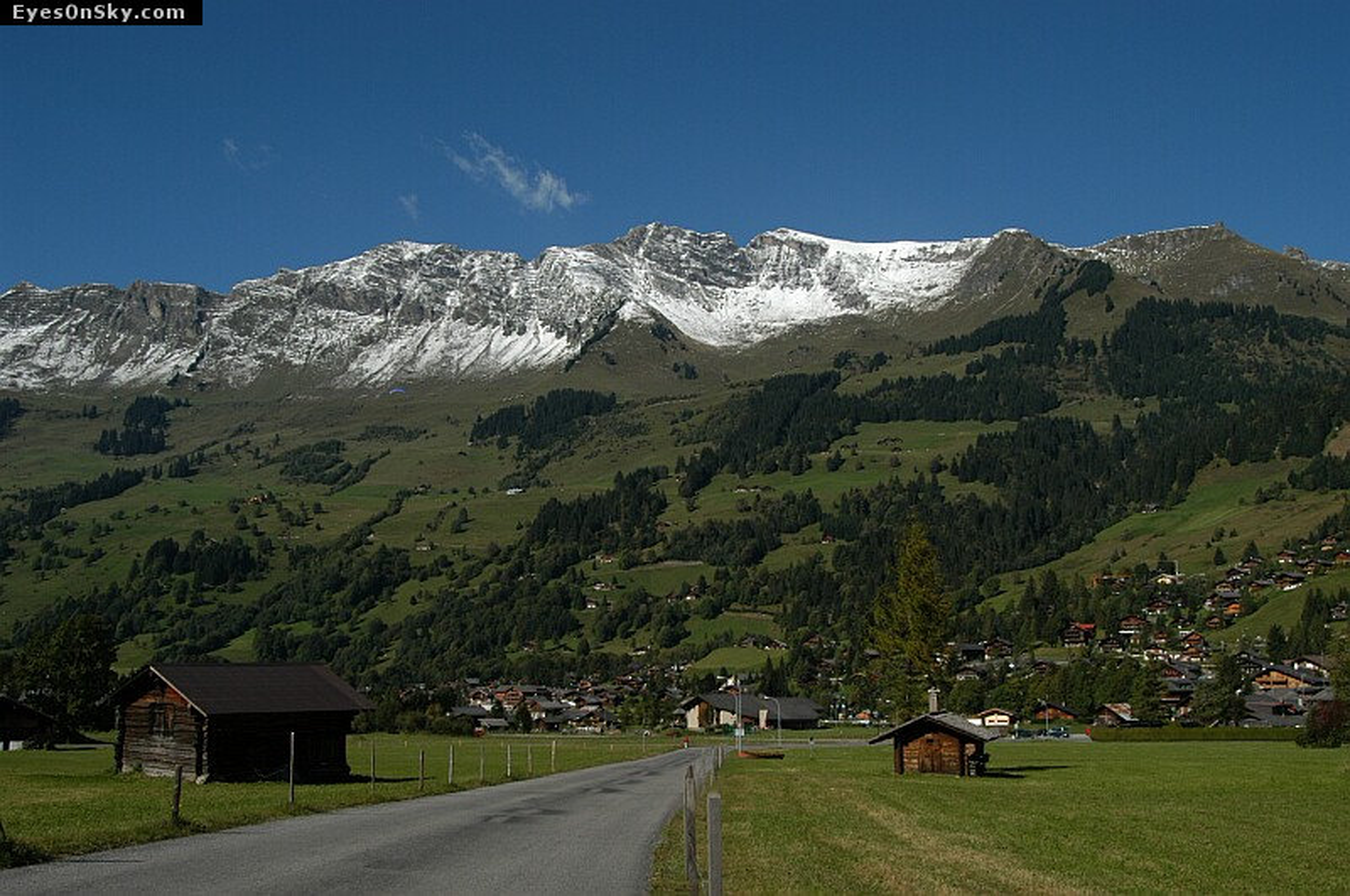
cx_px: 675
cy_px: 448
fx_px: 1348
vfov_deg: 36.8
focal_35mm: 36
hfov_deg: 53.2
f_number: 10
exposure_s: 1/640
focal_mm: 24
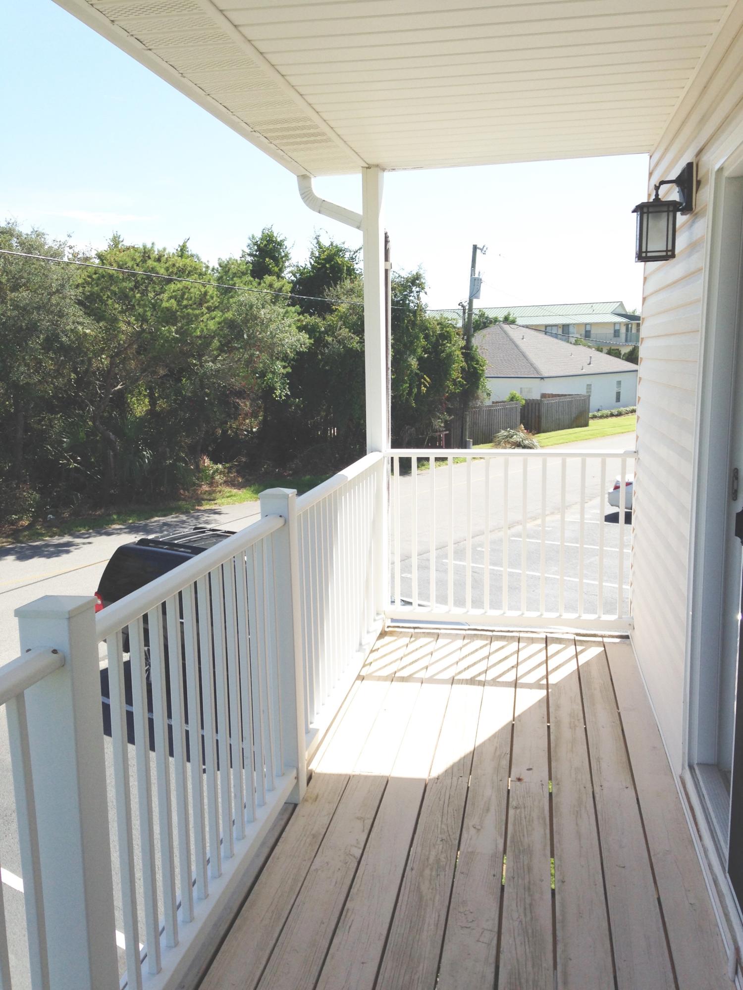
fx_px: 944
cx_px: 372
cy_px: 495
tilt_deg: -8.0
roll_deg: +0.8
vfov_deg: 55.4
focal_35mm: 33
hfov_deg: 42.9
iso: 50
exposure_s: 1/1043
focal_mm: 4.12
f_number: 2.4
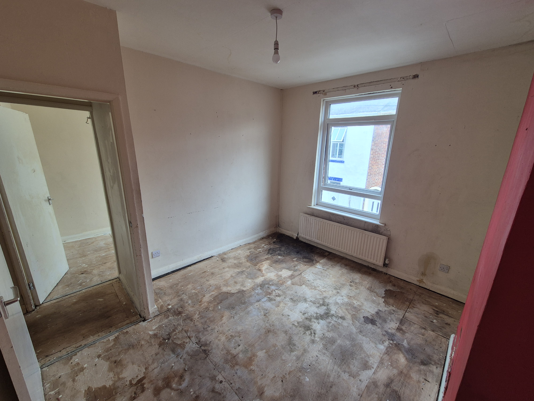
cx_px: 267
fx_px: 201
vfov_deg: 89.9
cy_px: 200
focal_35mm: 13
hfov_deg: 106.2
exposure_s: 1/50
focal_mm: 2.2
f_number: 2.2
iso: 50
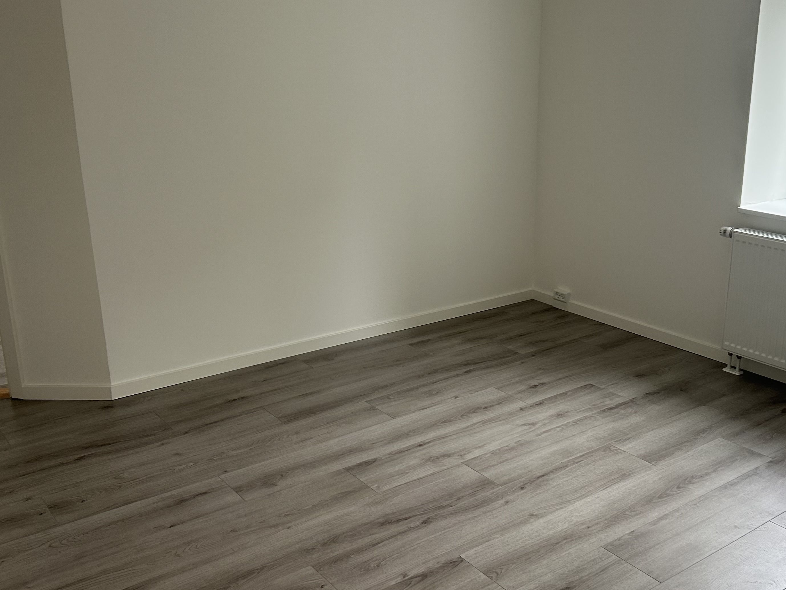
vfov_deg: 37.7
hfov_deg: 48.9
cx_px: 438
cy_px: 294
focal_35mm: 38
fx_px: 863
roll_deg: +0.2
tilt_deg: -16.7
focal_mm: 5.7
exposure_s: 1/90
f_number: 1.5
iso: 125
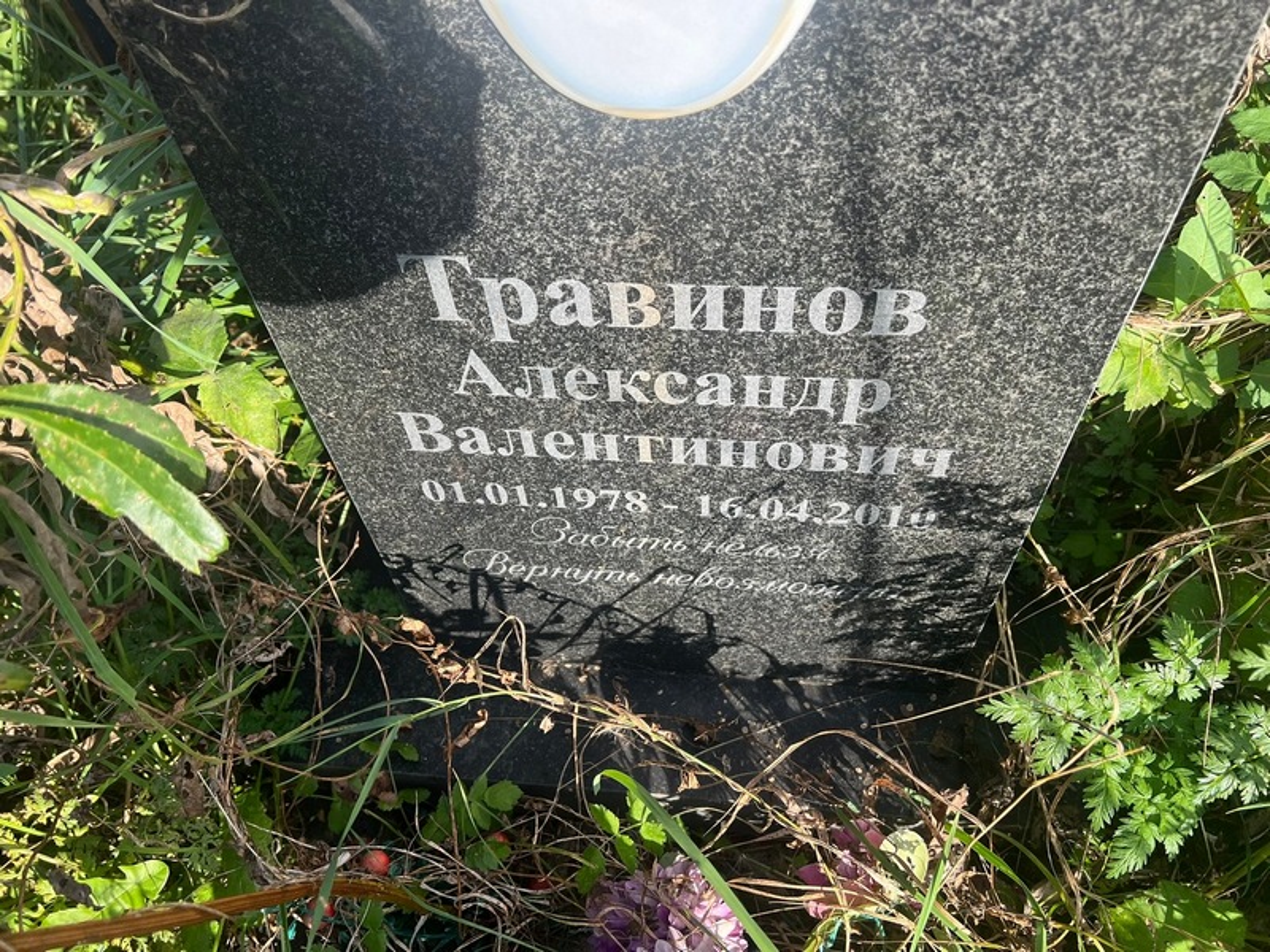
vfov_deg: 53.1
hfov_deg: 67.3
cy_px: 476
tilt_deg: -53.8
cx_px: 635
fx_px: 954
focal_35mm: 26
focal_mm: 5.7
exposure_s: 1/957
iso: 50
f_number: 1.5
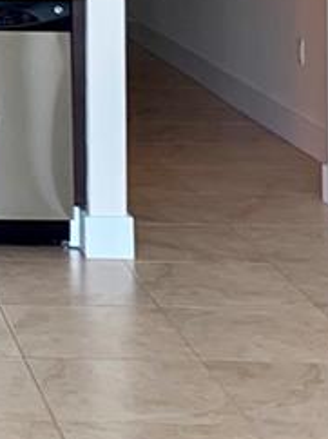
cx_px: -310
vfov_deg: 13.9
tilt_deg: +3.9
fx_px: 1633
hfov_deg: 10.6
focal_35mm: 129
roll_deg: +0.0
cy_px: -303
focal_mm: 4.25
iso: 40
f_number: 1.8
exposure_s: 1/122
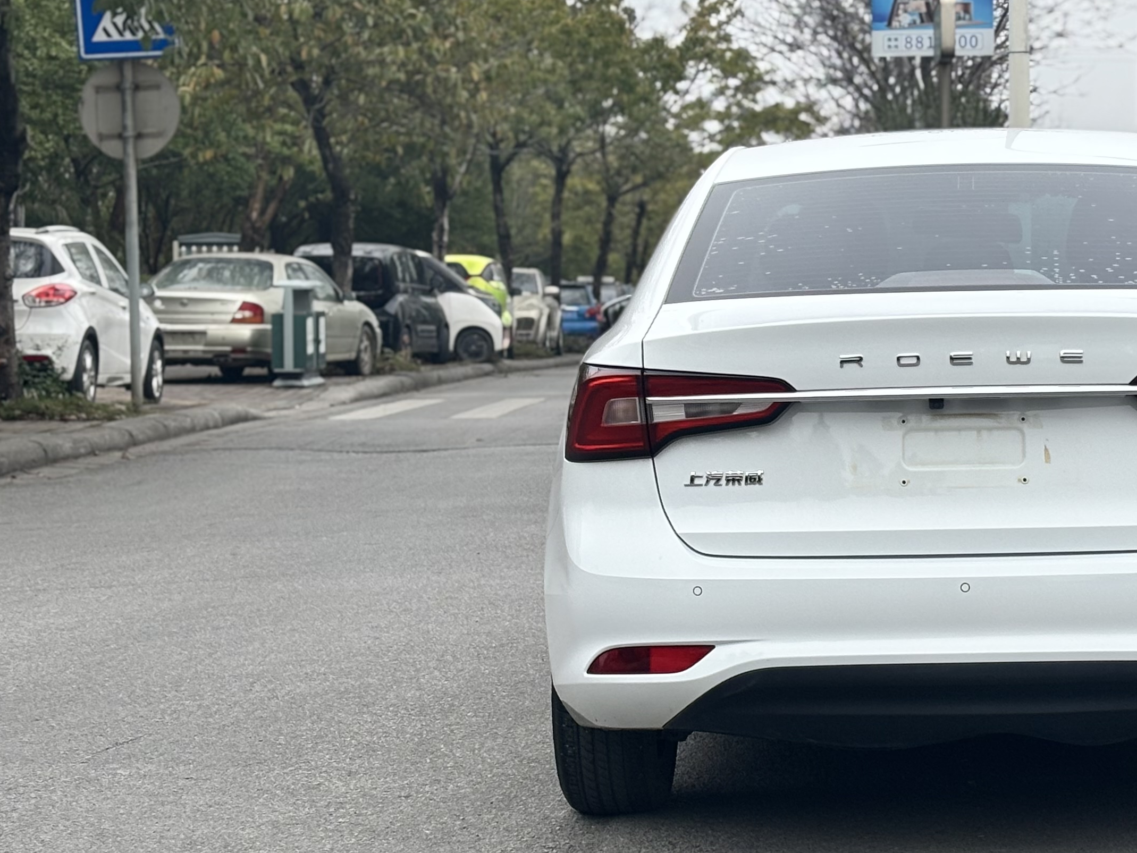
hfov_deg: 19.8
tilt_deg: -2.1
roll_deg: +0.0
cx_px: 958
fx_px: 3219
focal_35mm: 98
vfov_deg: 15.1
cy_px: 390
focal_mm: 5.96
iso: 32
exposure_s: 1/1399
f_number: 1.6
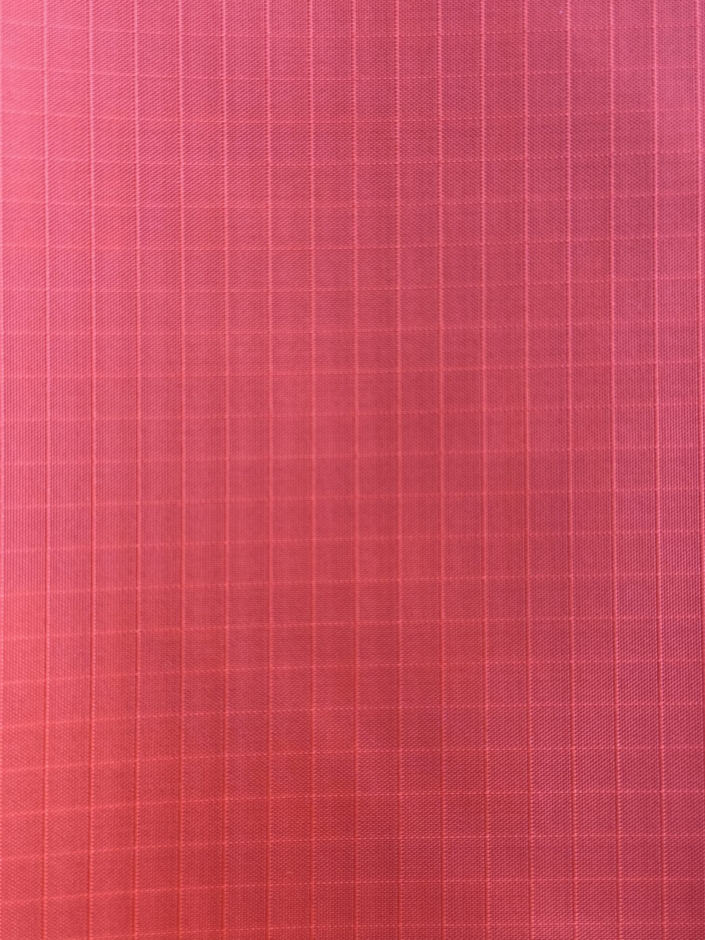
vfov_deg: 38.9
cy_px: 466
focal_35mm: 49
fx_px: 1330
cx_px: 357
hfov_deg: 29.7
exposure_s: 1/121
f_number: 1.78
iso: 50
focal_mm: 6.76
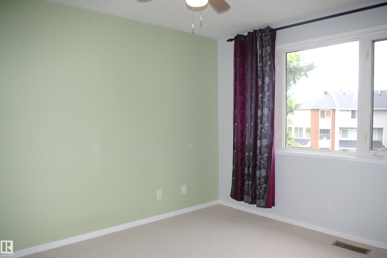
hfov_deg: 67.4
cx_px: 194
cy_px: 129
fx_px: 290
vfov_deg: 48.0
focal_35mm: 27
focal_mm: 18
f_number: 6.7
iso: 800
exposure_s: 1/180
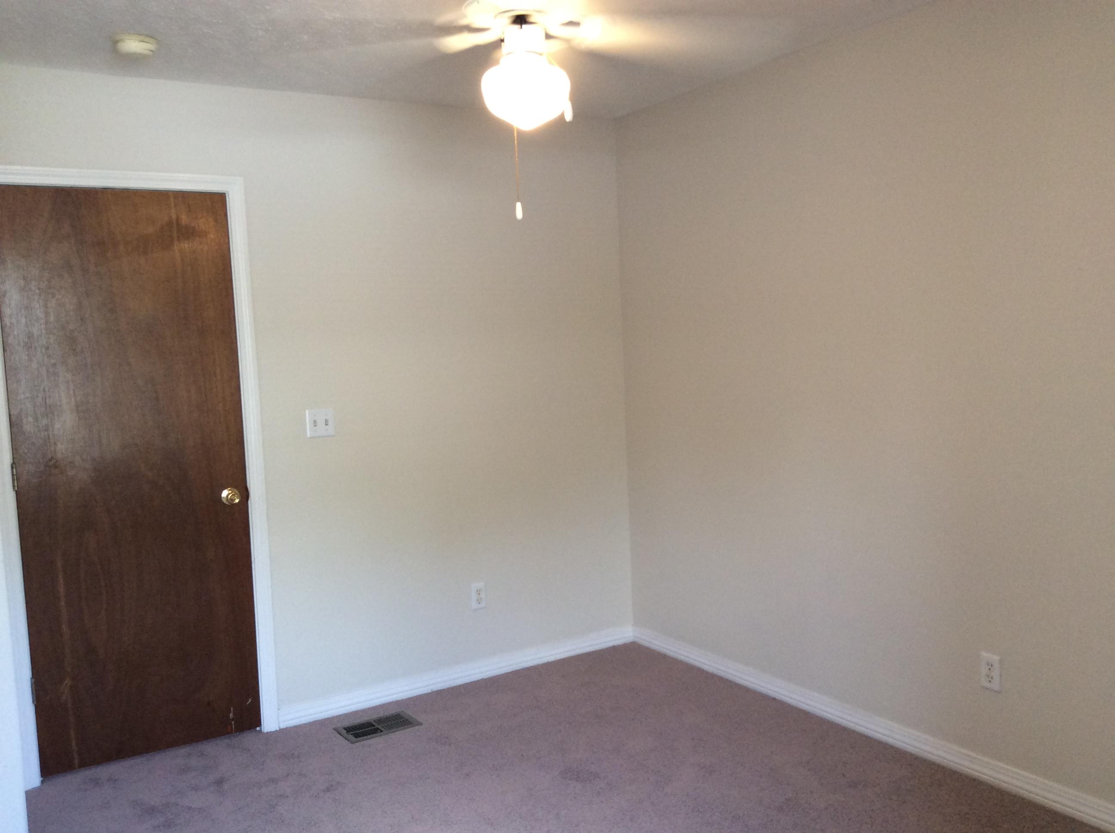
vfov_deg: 44.1
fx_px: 1029
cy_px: 416
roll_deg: +3.2
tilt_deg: -4.7
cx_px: 558
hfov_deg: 56.9
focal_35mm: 32
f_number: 2.4
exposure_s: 1/24
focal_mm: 3.3
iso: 80
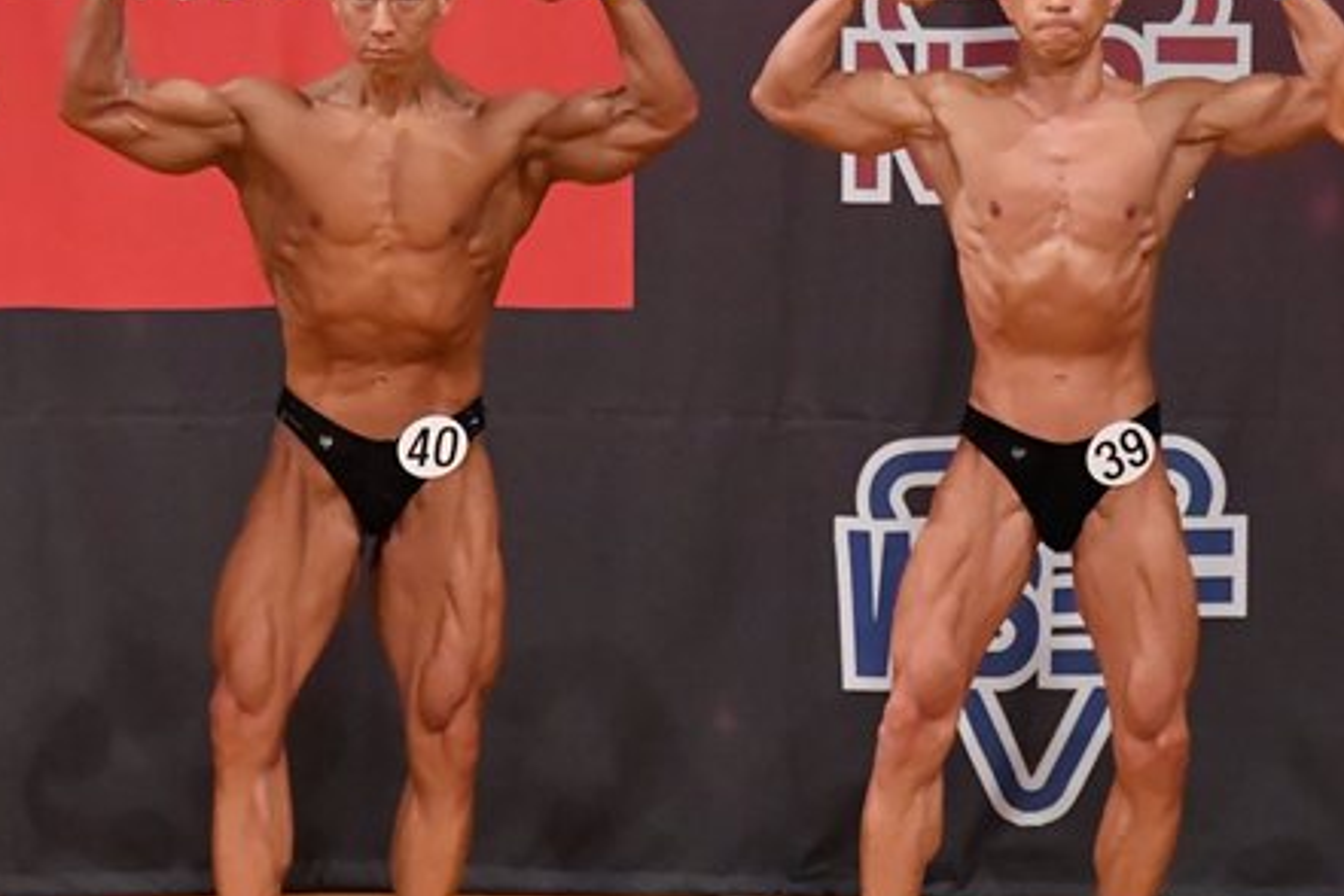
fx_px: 16724
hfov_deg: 4.6
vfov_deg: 3.1
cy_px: 451
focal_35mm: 448
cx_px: 651
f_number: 5.6
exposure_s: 1/400
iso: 9000
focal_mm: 170
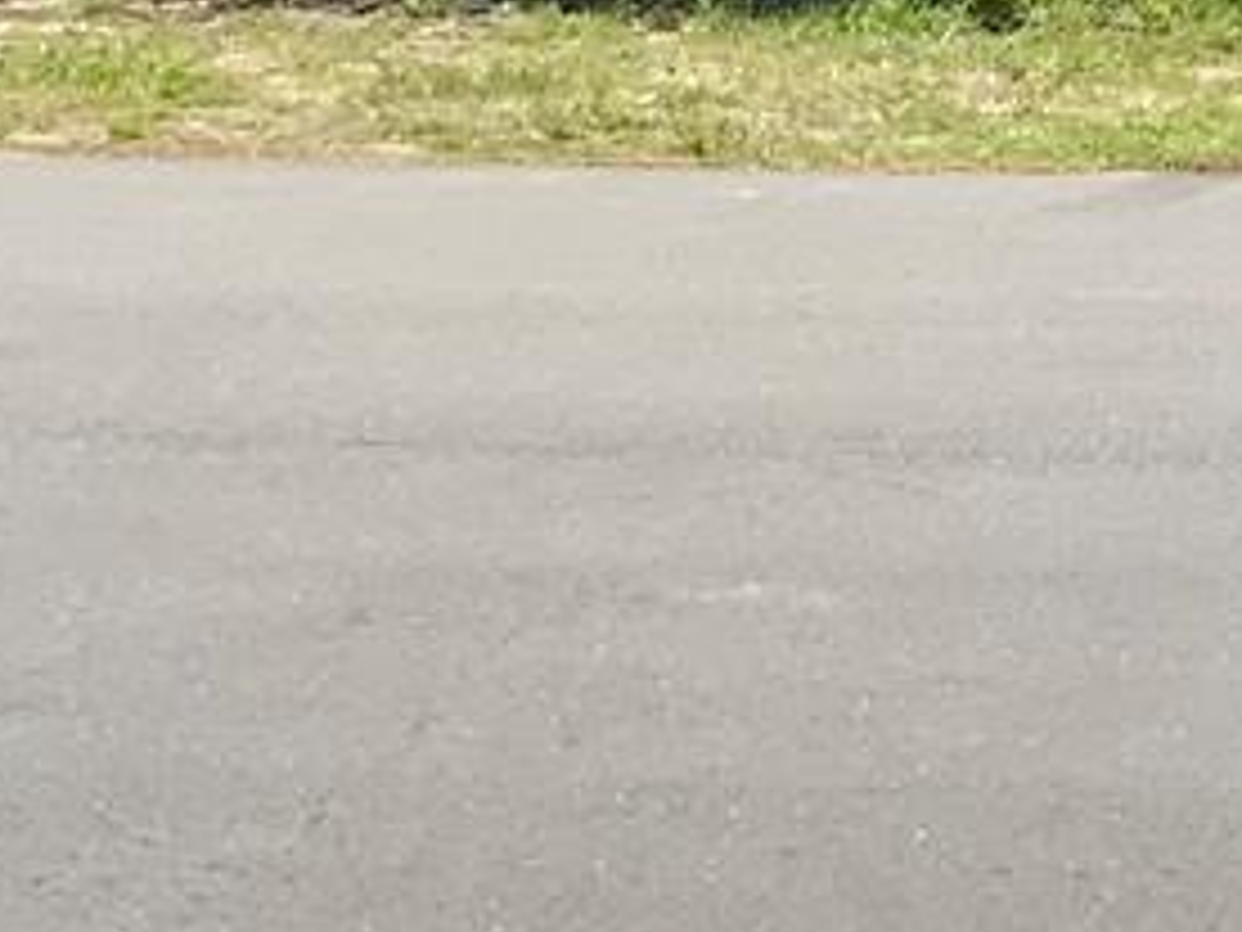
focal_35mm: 168
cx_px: 2416
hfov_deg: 10.8
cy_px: -977
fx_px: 6028
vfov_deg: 8.4
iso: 16
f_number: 1.8
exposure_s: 1/1786
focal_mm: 3
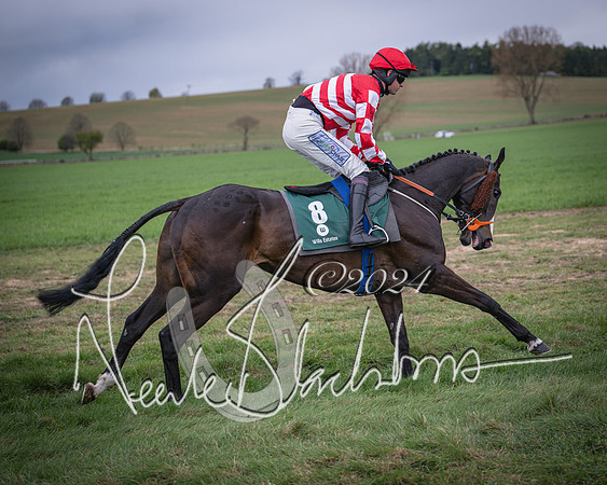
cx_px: 345
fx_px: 1518
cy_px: 238
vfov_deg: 18.2
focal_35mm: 85
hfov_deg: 22.6
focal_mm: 71
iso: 400
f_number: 3.2
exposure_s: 1/1600
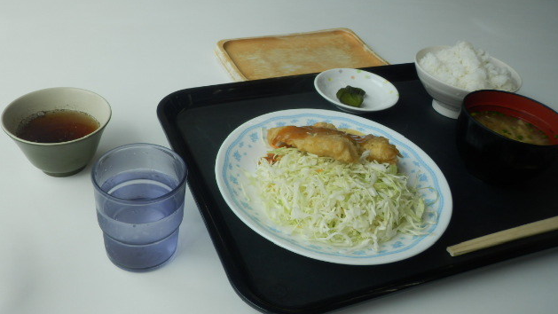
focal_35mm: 41
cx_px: 283
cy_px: 137
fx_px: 607
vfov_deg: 29.0
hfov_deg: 49.4
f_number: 3.9
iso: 80
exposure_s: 1/320
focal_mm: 6.6
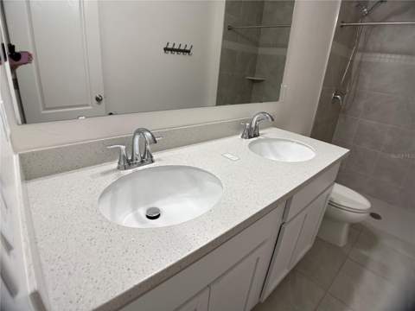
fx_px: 312
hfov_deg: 67.3
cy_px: 156
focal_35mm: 26
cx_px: 208
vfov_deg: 53.1
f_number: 1.6
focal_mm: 5.96
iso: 125
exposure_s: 1/120
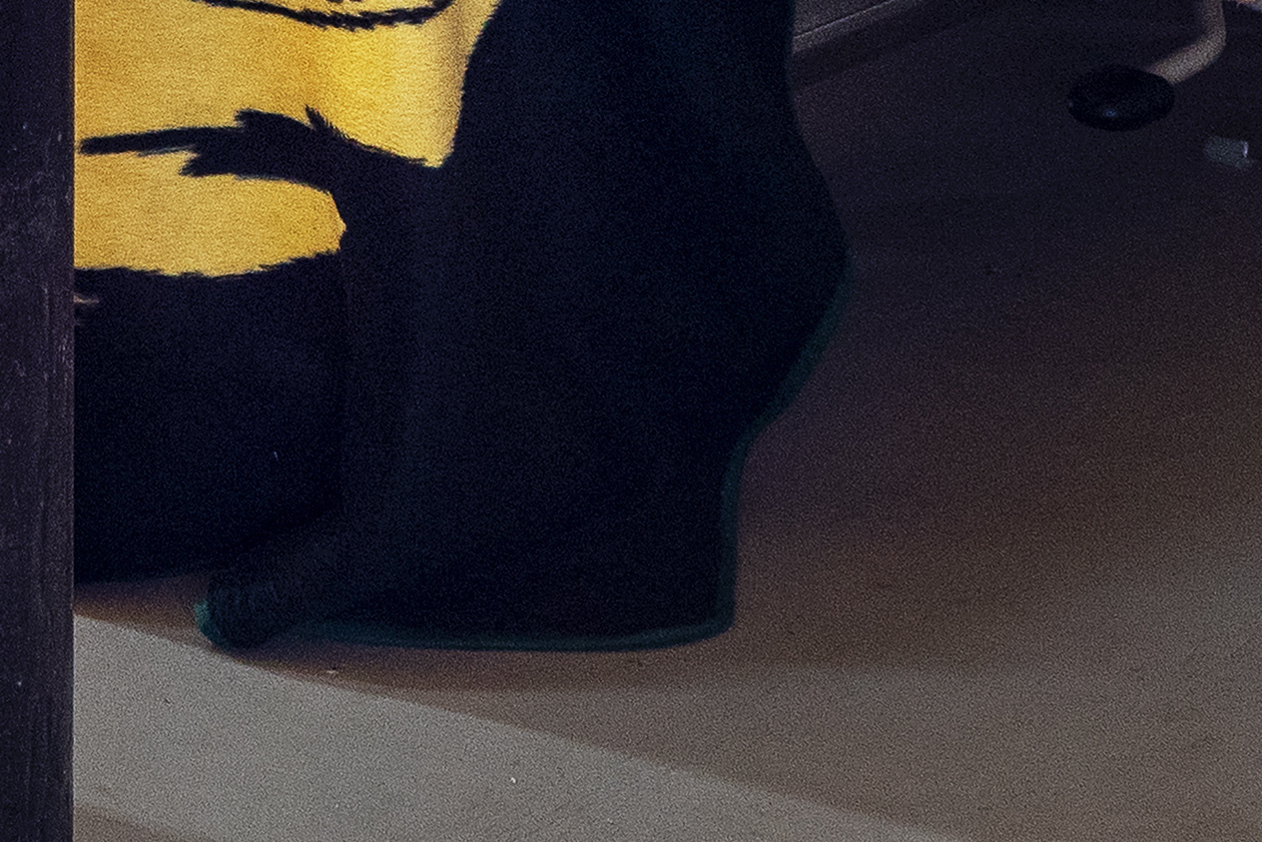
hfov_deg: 13.4
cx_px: -77
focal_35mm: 151
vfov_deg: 8.8
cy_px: -605
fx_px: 5294
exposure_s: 1/20
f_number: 4.5
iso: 800
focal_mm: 24
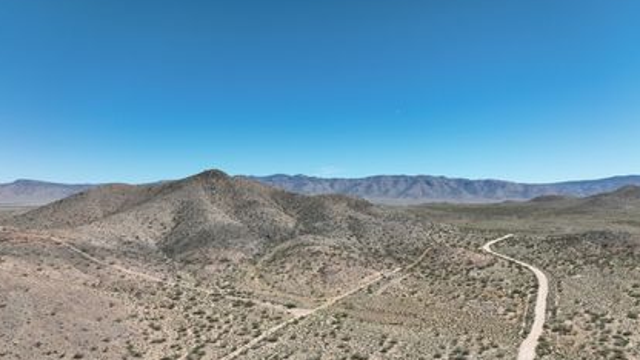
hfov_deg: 69.9
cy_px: 200
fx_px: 458
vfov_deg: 42.8
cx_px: 320
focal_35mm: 27
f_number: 3.2
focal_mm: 12.29
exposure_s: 1/2000
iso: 110
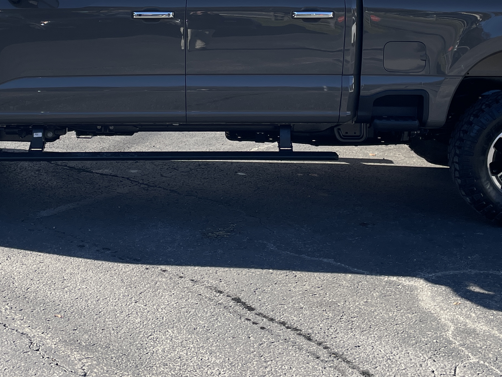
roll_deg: -2.5
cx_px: 233
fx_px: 827
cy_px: -1
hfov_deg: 33.8
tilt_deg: -1.0
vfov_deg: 24.5
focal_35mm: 57
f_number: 1.6
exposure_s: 1/2304
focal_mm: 4.2
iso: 32
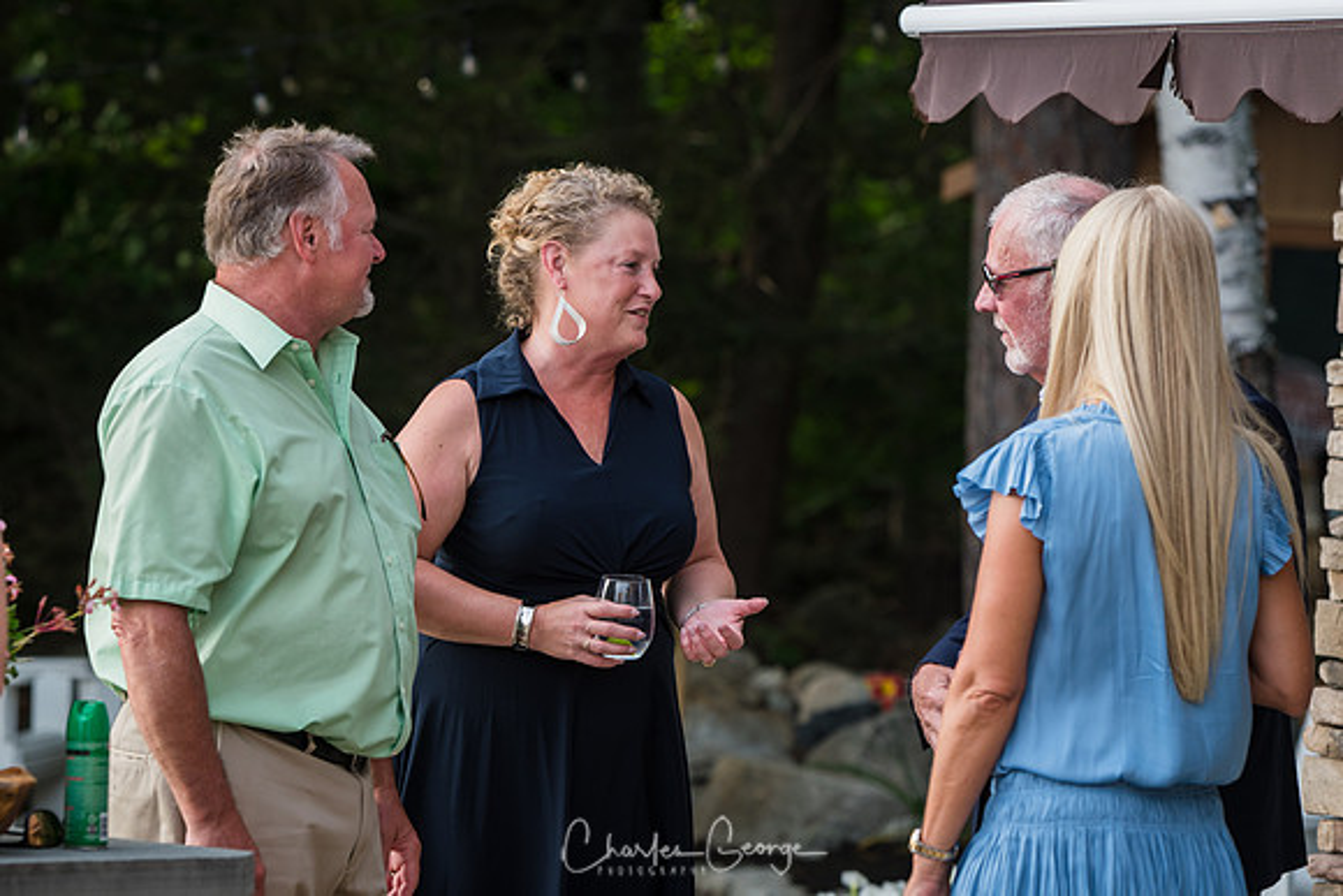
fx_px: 7276
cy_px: 448
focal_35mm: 195
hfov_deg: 10.5
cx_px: 672
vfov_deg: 7.0
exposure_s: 1/320
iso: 200
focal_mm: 130
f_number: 4
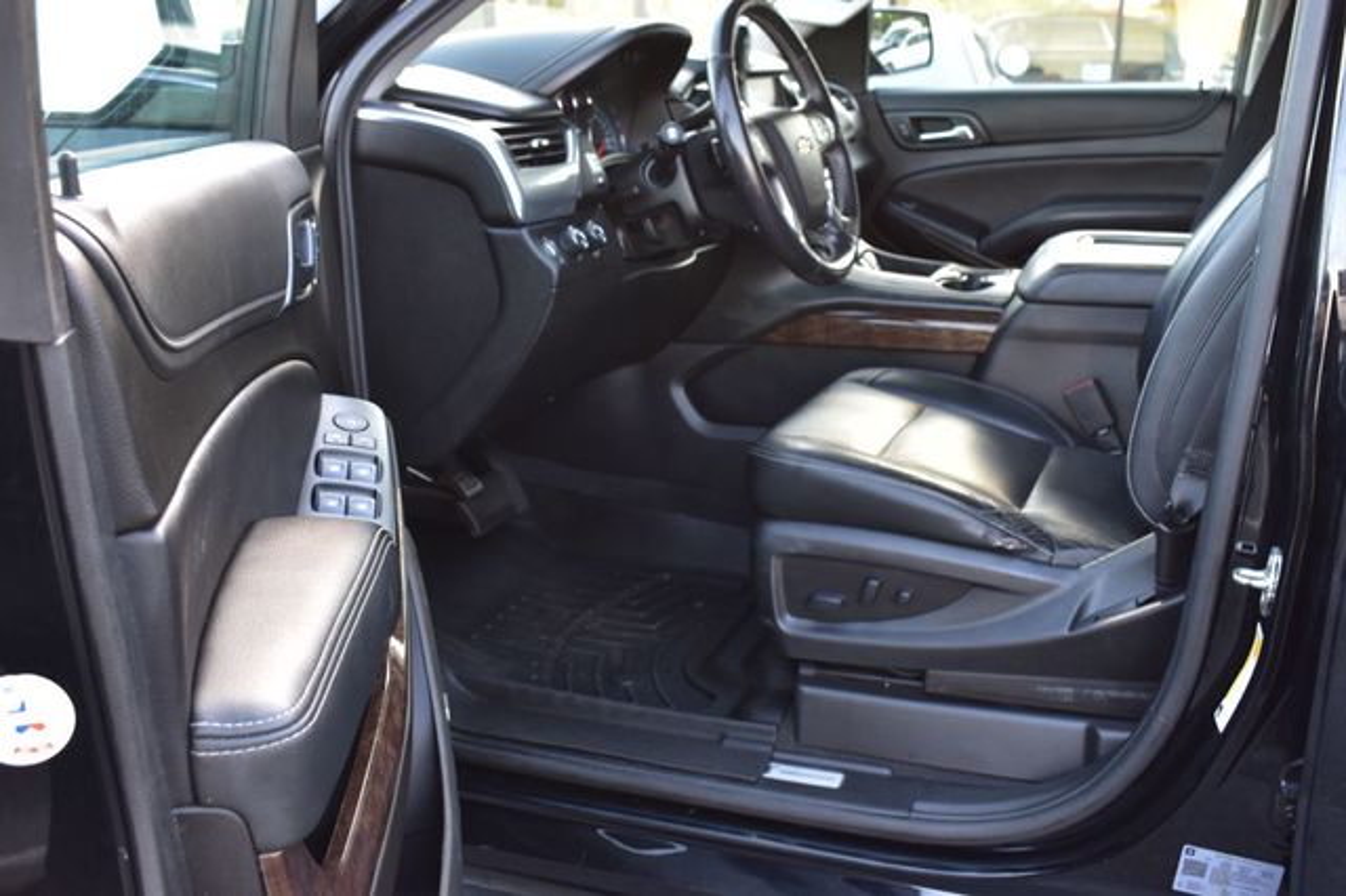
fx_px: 1401
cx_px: 673
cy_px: 448
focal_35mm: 38
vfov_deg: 35.5
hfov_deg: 51.3
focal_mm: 25
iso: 400
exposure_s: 1/25
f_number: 7.1
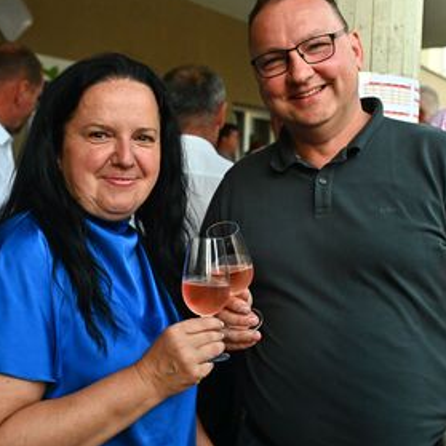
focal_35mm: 48
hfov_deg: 35.4
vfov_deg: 35.4
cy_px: 229
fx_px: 700
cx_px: 221
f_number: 5
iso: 4000
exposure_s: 1/1250
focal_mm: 35
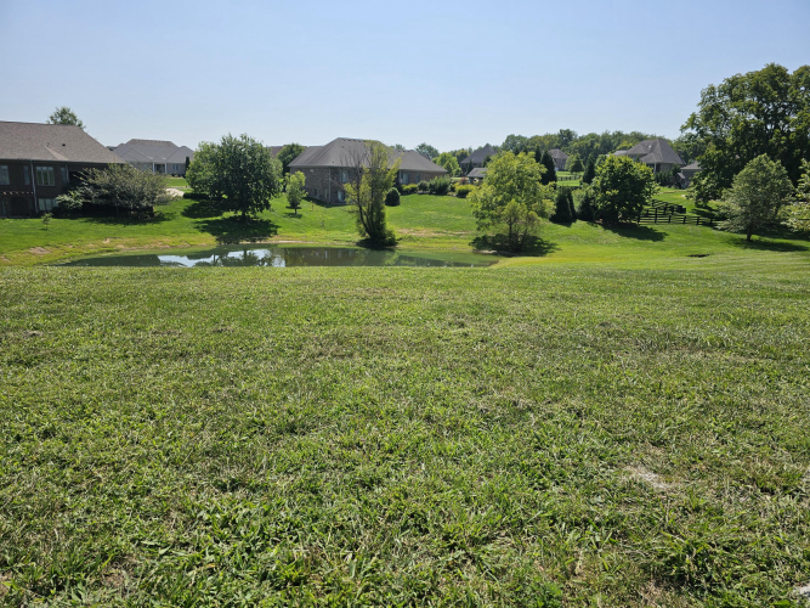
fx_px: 538
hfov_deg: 73.9
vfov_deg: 58.9
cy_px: 304
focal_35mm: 23
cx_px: 405
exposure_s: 1/1195
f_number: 1.7
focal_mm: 6.3
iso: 10
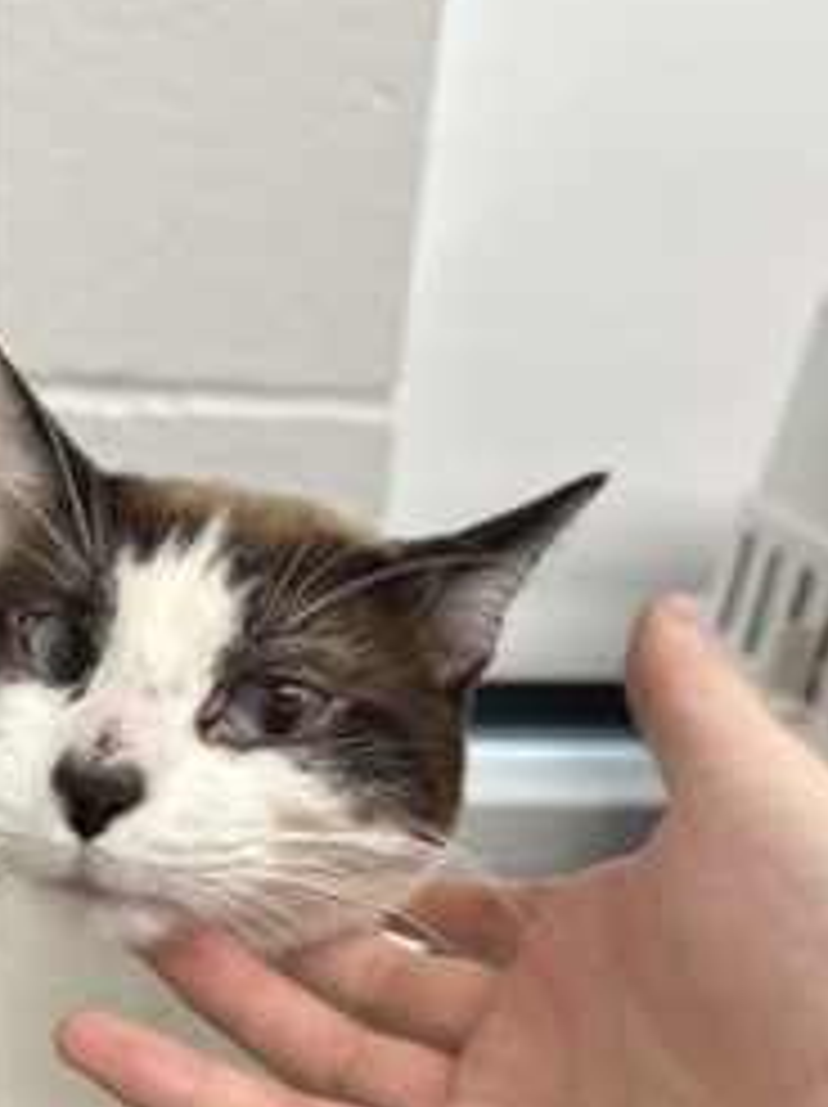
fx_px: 1310
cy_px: 842
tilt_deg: -24.0
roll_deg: -6.3
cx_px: 182
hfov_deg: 34.2
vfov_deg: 44.2
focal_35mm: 41
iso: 200
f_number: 1.78
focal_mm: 6.86
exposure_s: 1/83
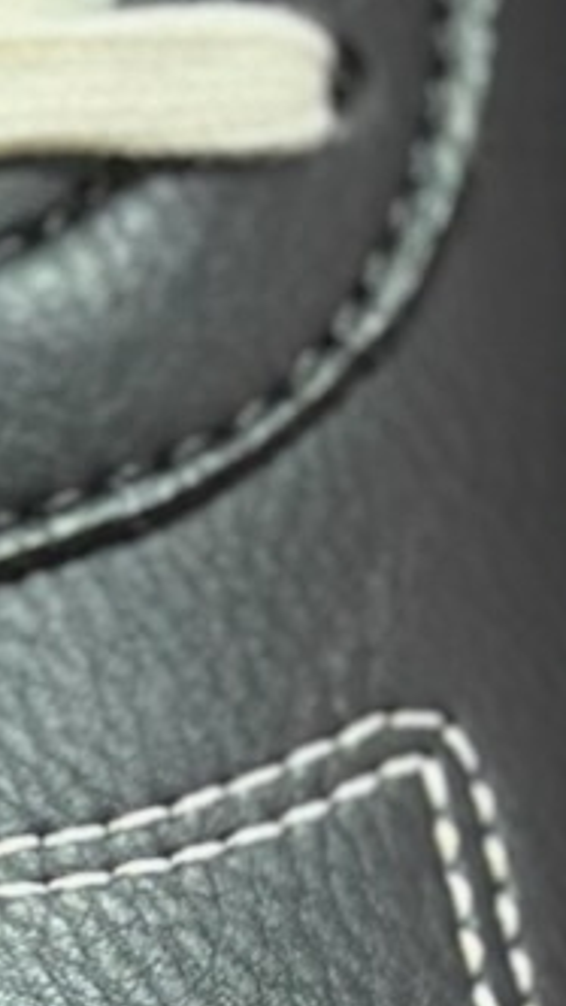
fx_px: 8609
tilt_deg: -59.5
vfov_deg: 6.6
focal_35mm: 323
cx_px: -182
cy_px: -167
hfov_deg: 3.8
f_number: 1.78
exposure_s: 1/663
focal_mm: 6.86
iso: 80
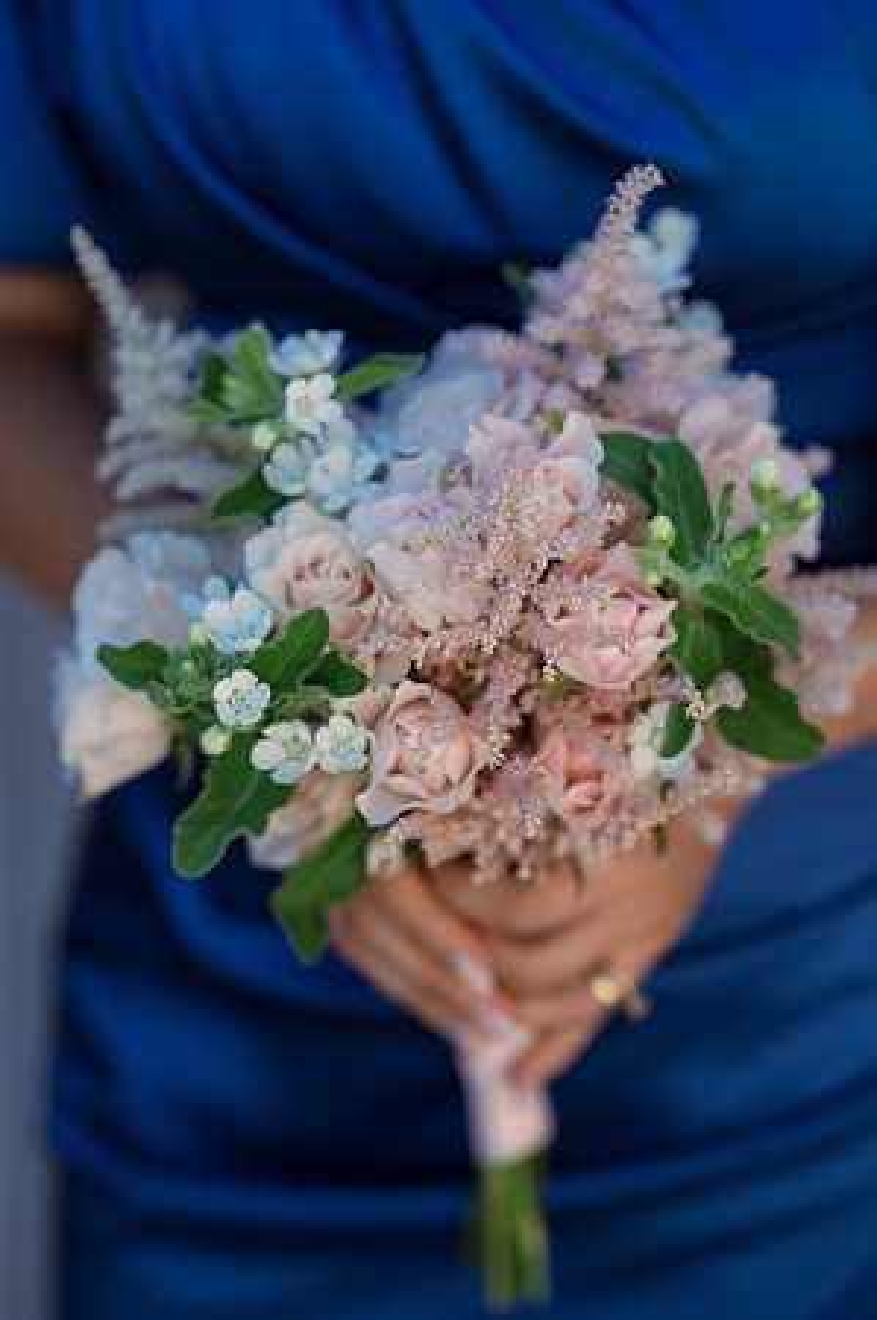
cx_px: 438
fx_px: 3113
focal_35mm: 85
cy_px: 660
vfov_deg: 23.9
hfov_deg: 16.0
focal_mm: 85
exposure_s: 1/1000
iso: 125
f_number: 2.8
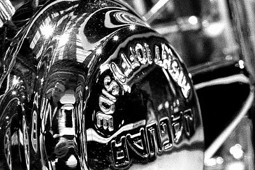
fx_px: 992
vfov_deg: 9.8
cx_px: 316
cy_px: 150
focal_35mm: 140
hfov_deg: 14.2
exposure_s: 1/40
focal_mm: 35
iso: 5000
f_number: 5.6
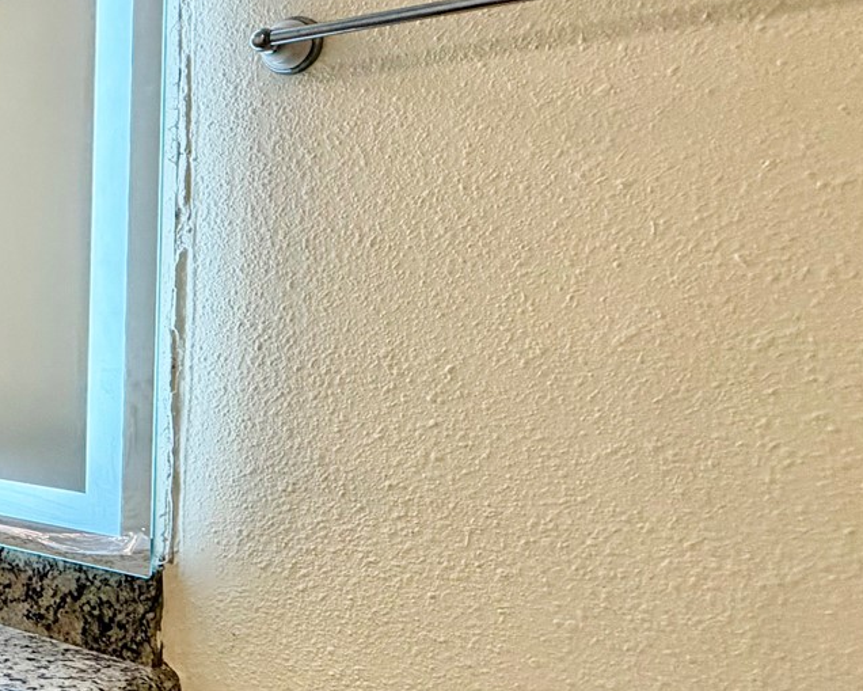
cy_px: 326
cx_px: -360
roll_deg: -0.5
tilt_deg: -1.3
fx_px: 1124
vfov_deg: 34.1
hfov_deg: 29.7
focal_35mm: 44
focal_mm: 2.22
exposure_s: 1/120
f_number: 2.2
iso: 125
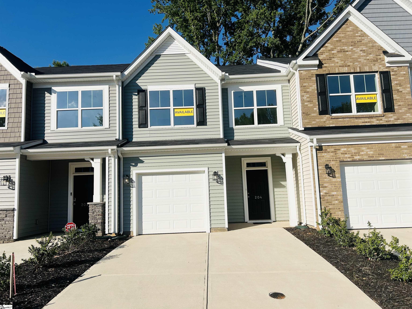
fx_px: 309
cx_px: 206
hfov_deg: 67.3
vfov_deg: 53.1
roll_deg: +2.8
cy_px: 154
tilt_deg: +5.6
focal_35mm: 26
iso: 50
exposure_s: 1/6579
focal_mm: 5.7
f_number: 1.5
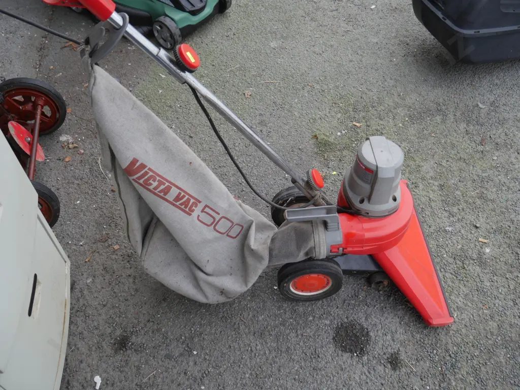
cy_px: 195
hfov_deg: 56.8
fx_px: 481
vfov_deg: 44.2
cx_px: 260
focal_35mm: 32
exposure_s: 1/125
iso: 200
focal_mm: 16
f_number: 3.6
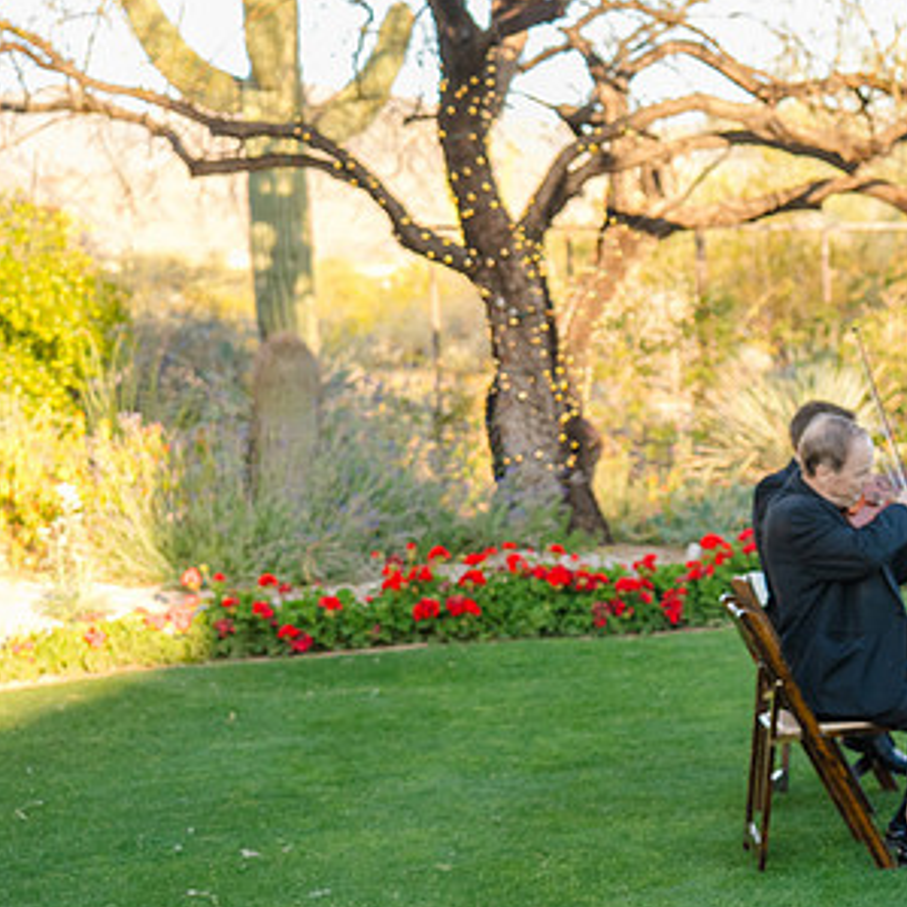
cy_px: 493
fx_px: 2638
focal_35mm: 89
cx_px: 871
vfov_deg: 19.5
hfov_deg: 19.1
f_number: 4
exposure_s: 1/250
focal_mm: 54
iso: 320
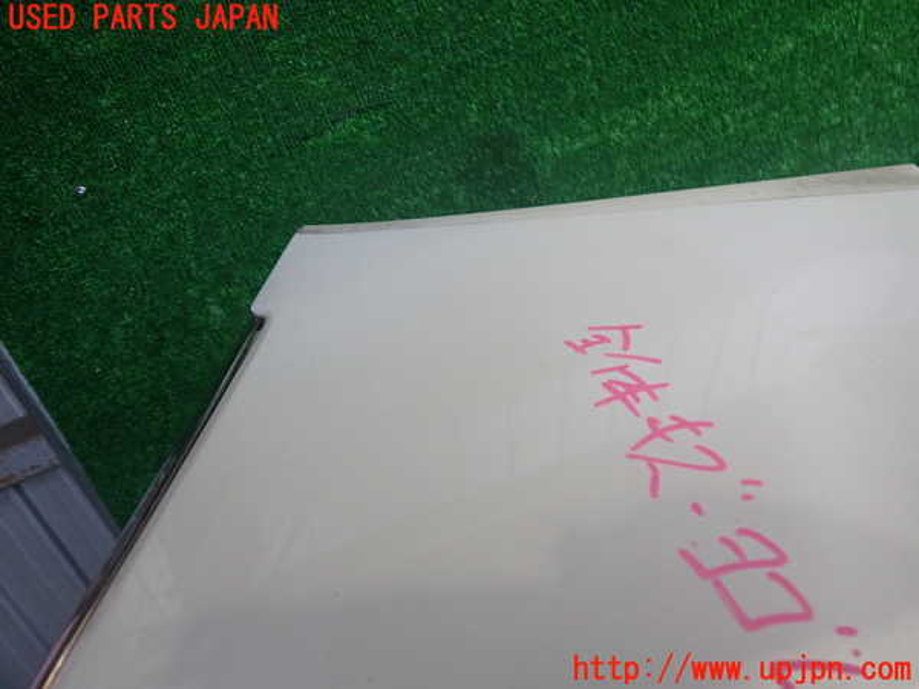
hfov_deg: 60.0
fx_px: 796
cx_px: 460
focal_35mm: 30
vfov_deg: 46.8
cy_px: 344
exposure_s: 1/320
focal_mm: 5.4
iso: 250
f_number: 2.3
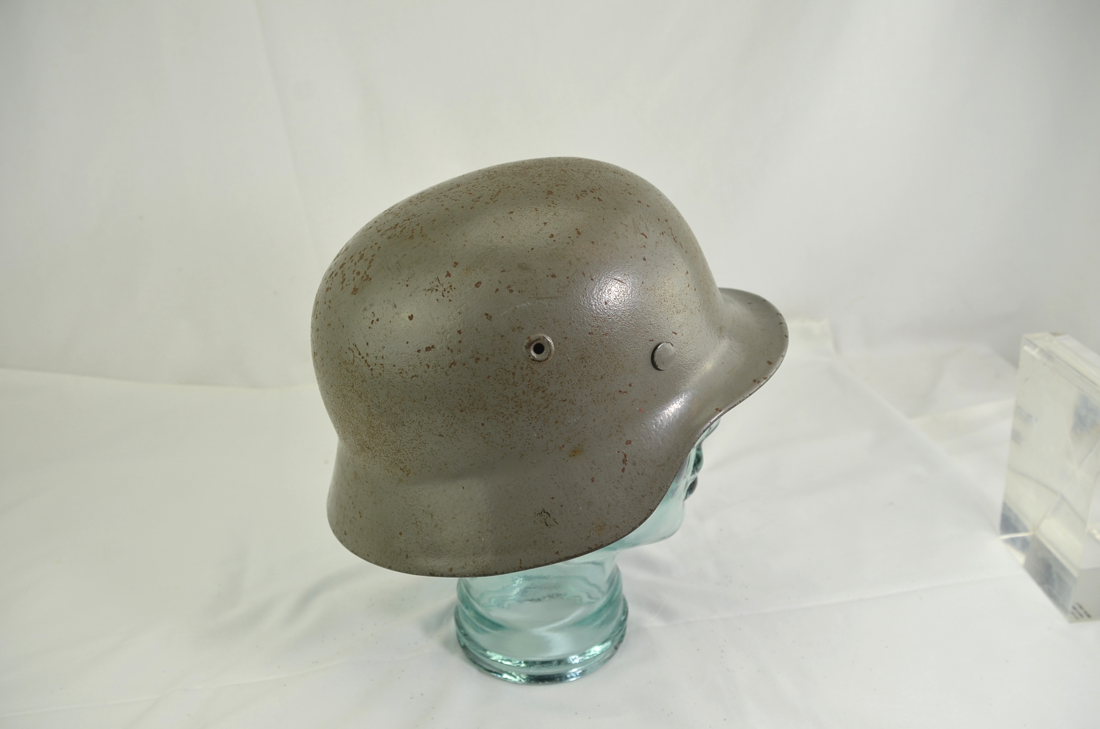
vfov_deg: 43.4
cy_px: 364
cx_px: 550
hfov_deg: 62.0
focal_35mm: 30
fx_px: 915
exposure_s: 1/125
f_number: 5.6
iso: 200
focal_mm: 20
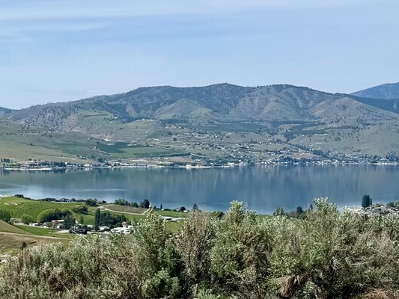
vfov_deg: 20.4
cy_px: 159
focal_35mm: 72
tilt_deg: -1.5
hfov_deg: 22.3
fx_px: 830
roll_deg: +0.3
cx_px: -196
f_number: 1.78
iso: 80
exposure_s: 1/7353
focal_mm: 6.76
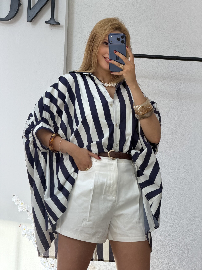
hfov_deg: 14.8
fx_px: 778
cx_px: 101
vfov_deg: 19.6
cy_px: 135
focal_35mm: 100
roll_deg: -3.8
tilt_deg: -16.3
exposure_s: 1/100
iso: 125
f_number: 2.8
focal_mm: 16.89
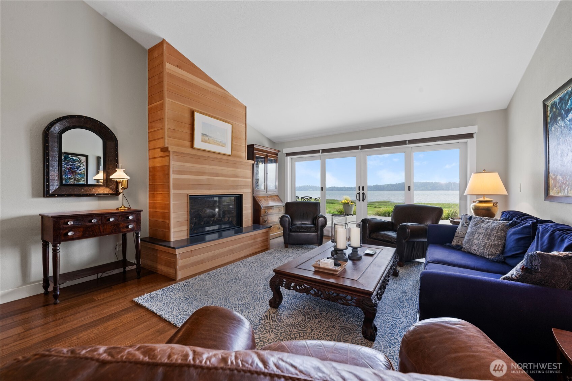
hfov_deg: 104.3
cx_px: 286
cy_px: 190
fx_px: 222
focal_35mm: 14
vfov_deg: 81.2
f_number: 9
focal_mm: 14
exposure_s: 1/10
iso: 400
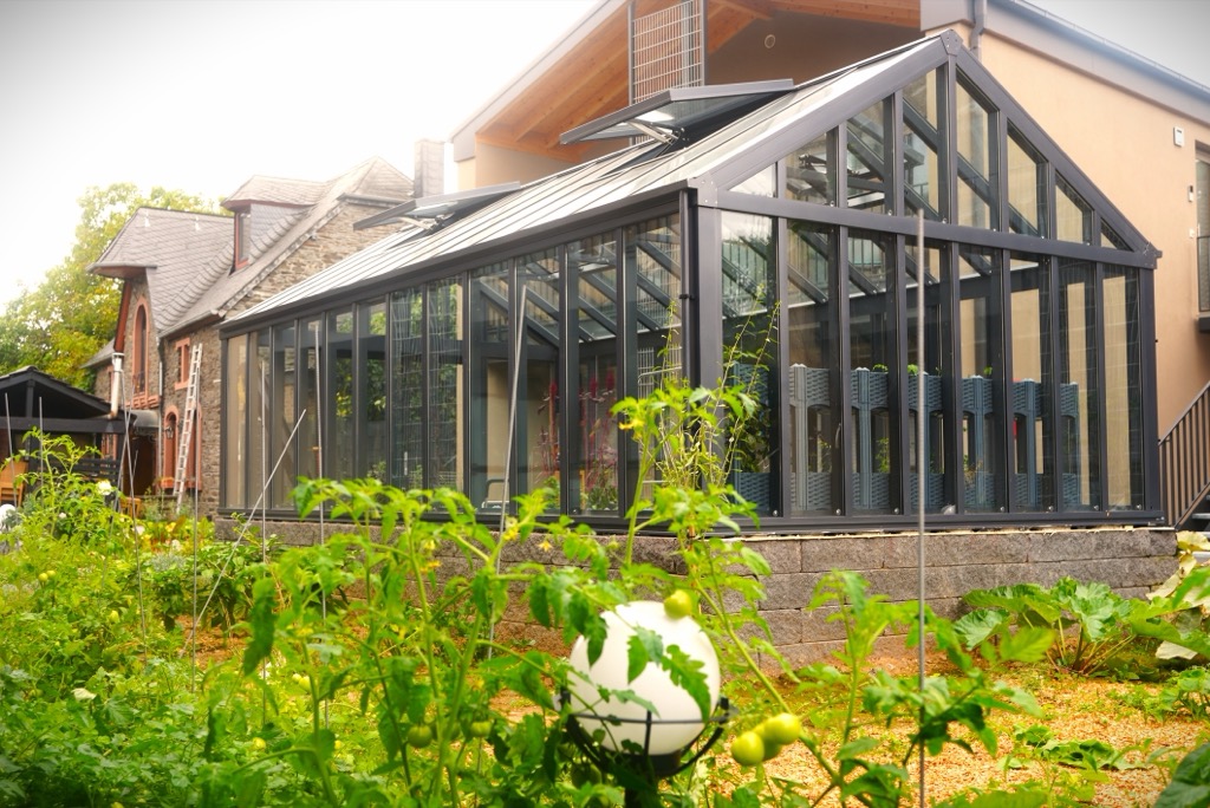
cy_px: 404
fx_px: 1379
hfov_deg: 47.4
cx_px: 605
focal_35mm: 41
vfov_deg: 32.7
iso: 80
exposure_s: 1/80
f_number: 5.6
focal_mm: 41
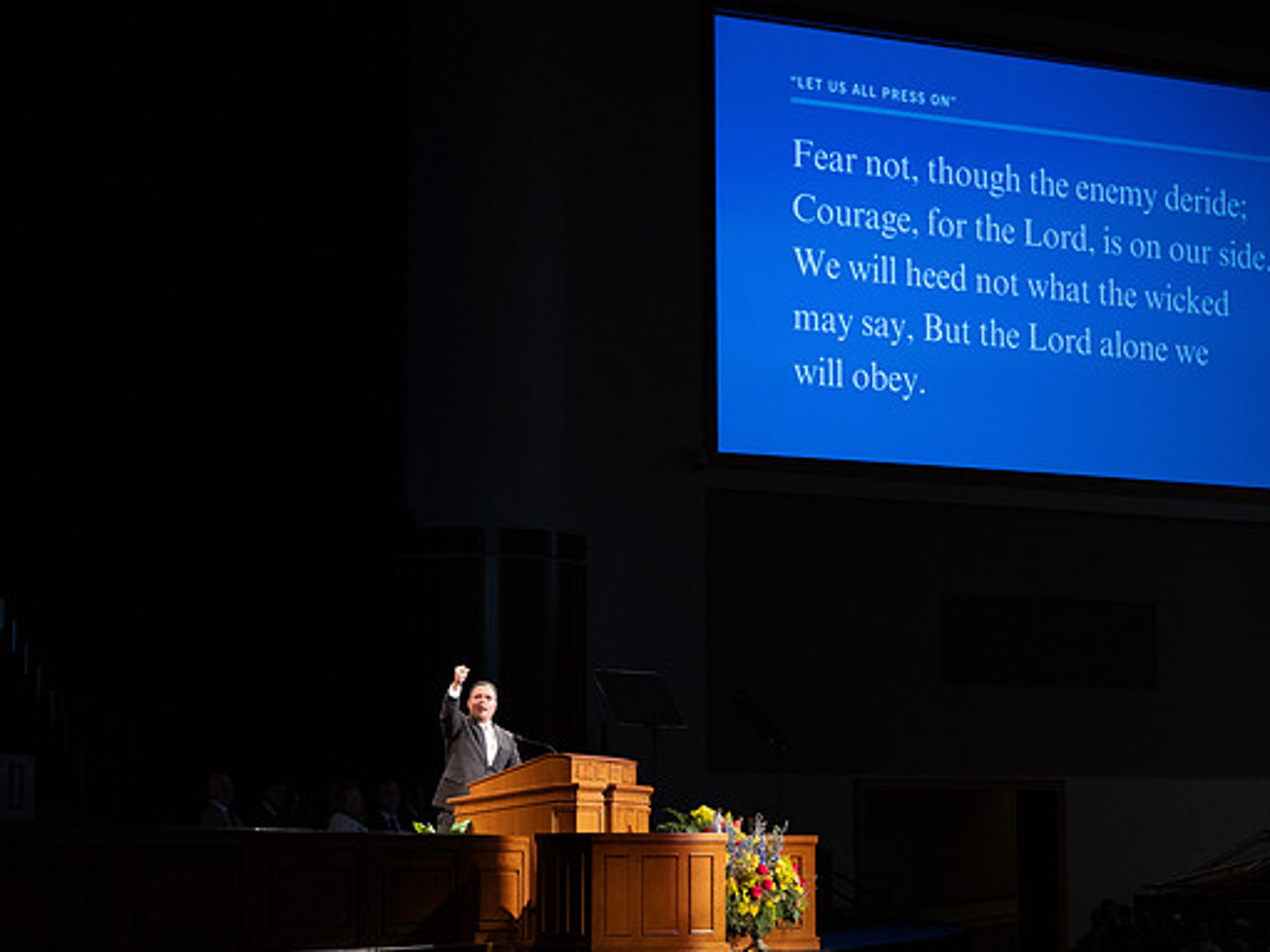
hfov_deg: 22.8
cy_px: 465
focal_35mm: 86
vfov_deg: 17.2
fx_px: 3154
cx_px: 713
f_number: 3.5
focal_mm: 70
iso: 3200
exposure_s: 1/250
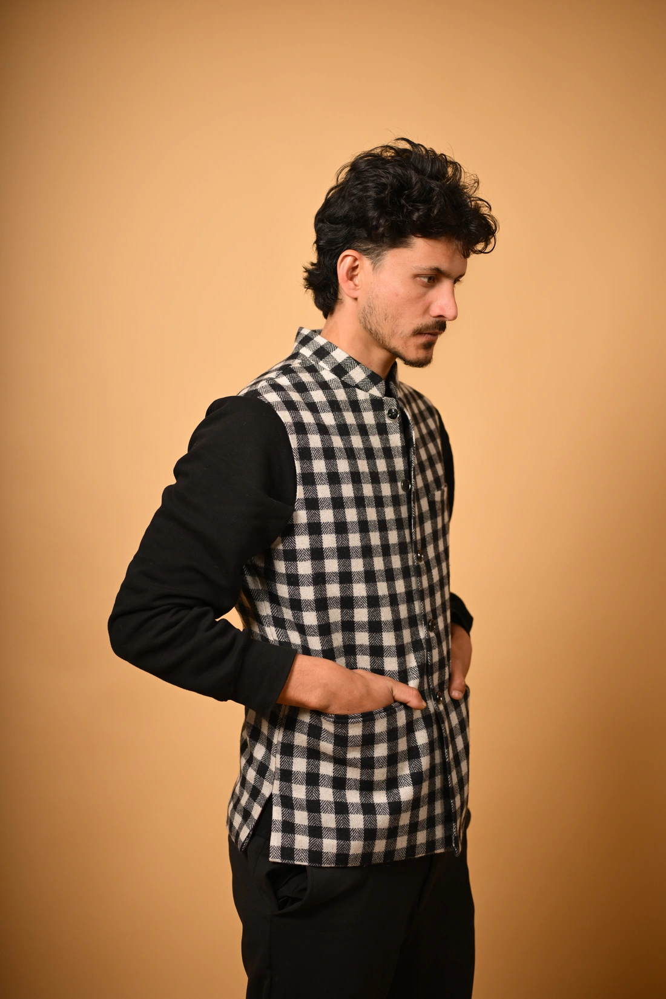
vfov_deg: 39.6
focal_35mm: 50
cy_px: 500
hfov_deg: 27.0
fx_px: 1387
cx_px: 333
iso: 200
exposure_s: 1/1250
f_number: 2.2
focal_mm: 50
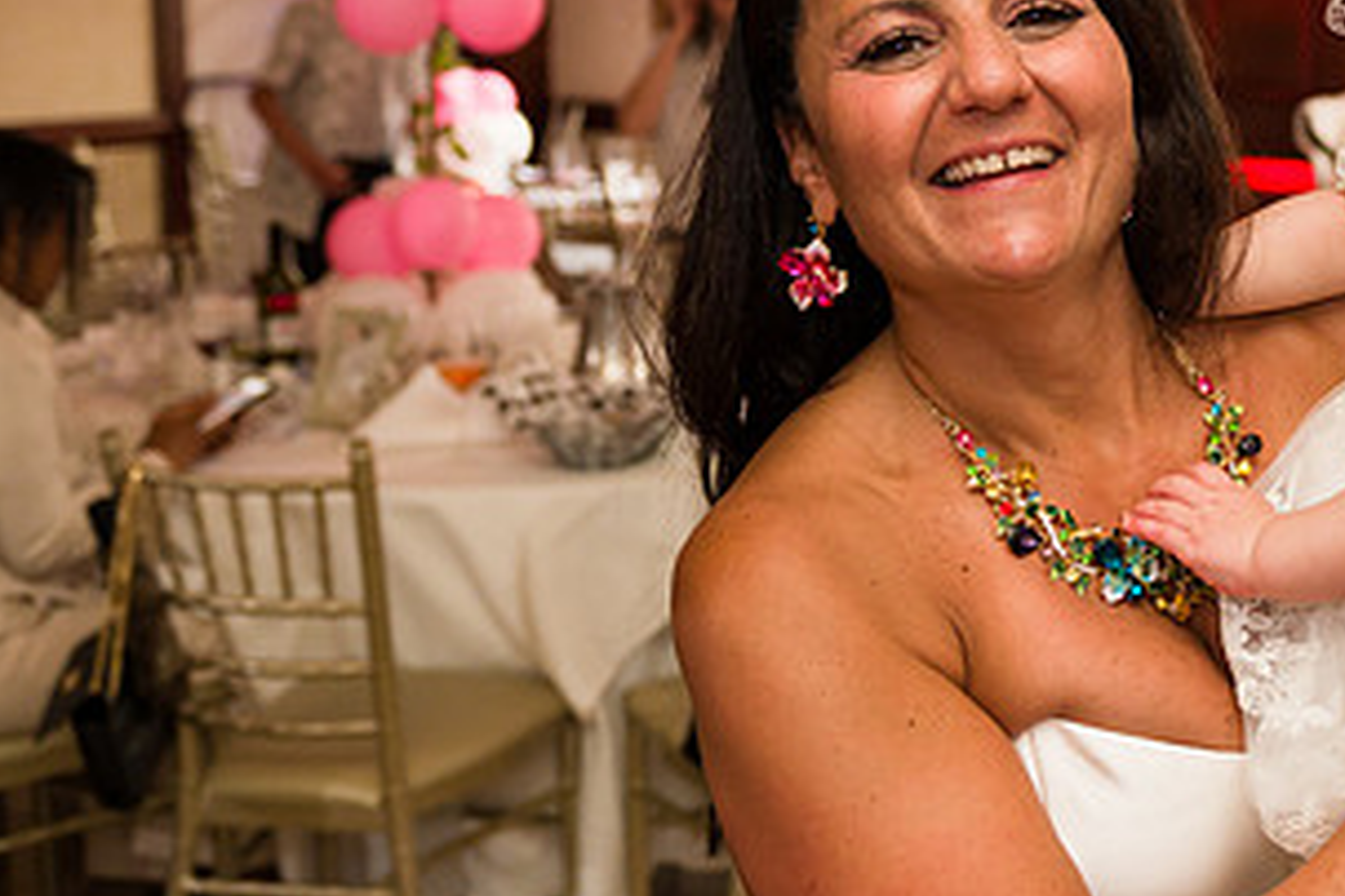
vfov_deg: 19.0
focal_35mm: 71
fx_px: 2652
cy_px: 178
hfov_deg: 27.3
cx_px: 1234
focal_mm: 31
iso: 800
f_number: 4
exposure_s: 1/125
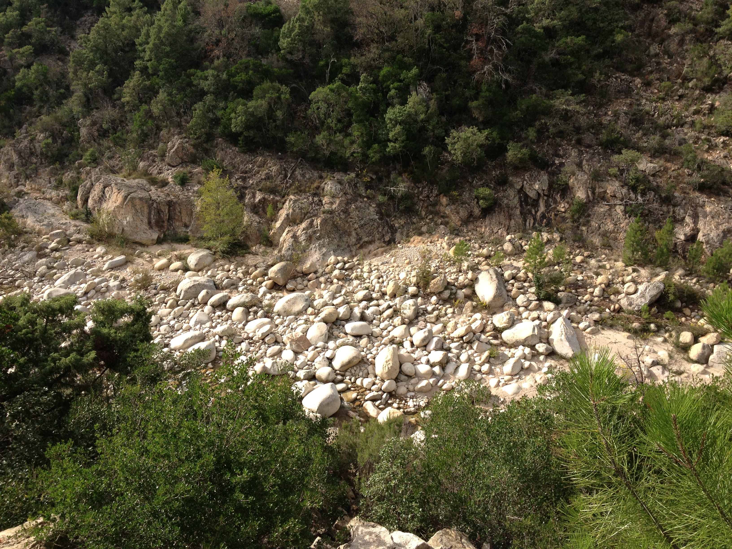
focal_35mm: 35
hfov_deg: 52.6
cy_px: 274
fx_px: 740
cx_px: 366
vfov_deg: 40.7
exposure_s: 1/986
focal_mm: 4.28
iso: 64
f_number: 2.4
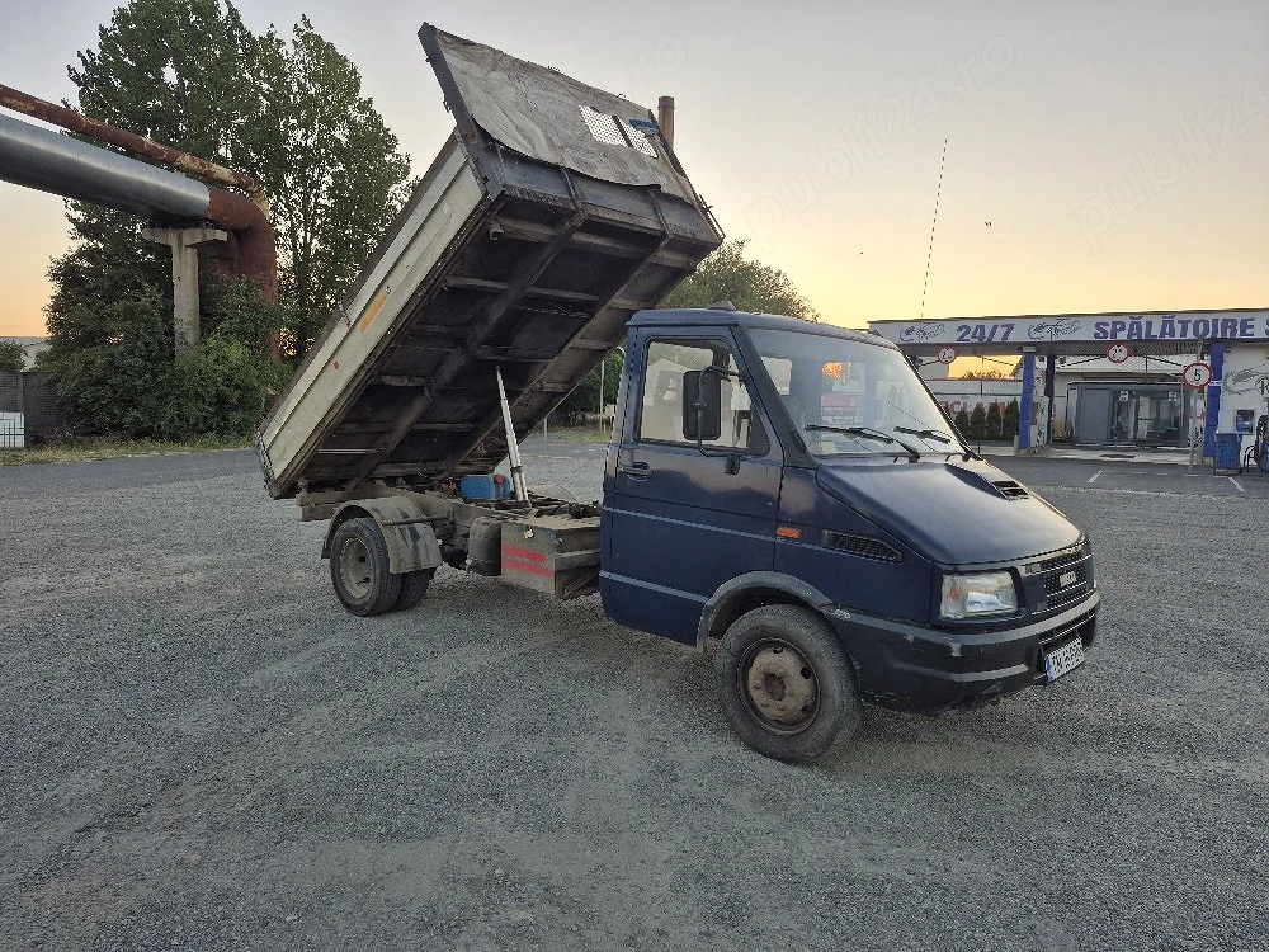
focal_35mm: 23
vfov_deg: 58.9
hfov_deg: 73.9
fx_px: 843
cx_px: 634
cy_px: 476
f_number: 1.8
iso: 40
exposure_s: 1/182
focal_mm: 5.4
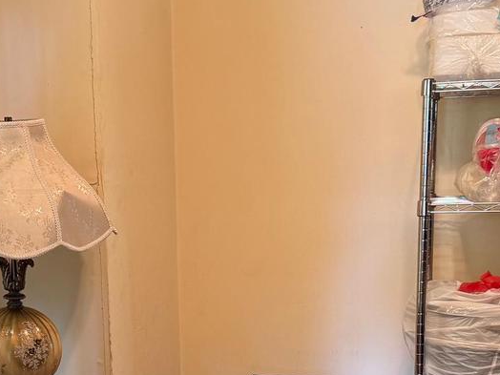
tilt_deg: -9.8
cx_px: 200
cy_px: 329
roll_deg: +1.3
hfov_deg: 29.3
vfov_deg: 21.8
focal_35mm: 66
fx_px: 953
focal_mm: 6.76
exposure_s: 1/60
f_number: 1.78
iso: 200
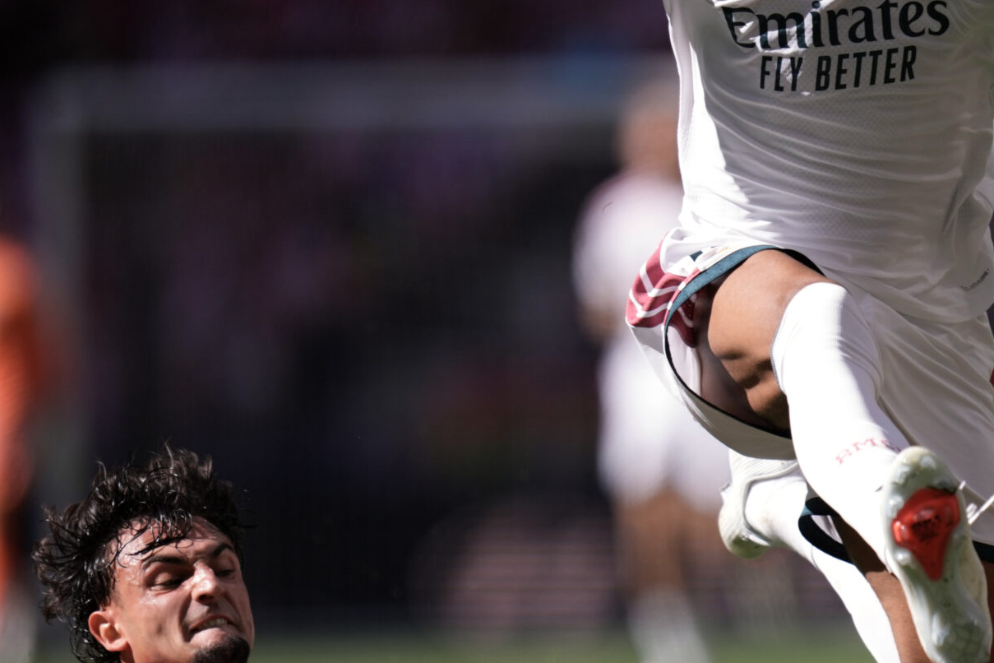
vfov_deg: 1.6
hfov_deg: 2.4
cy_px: 476
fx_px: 23385
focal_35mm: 847
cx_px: 852
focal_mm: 400
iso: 250
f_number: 2.8
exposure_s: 1/4000
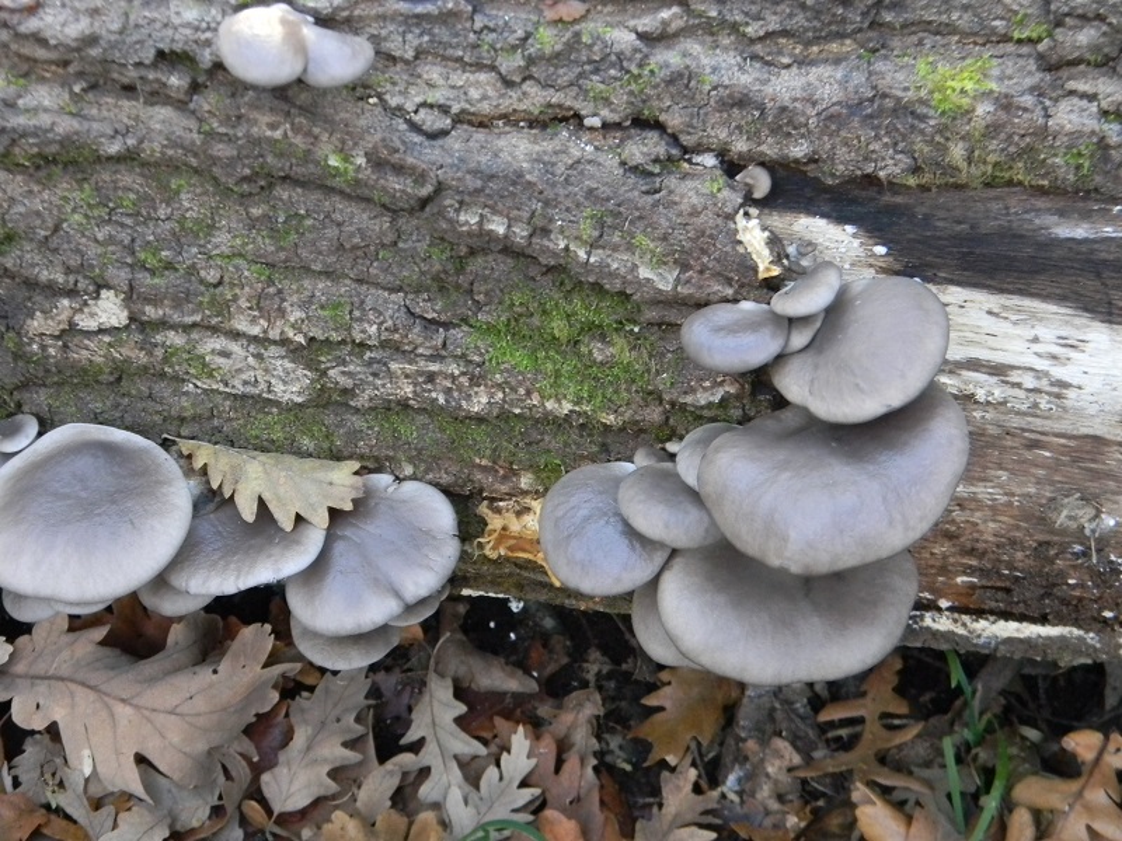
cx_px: 561
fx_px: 2690
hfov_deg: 23.6
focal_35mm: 83
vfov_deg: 17.8
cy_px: 420
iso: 400
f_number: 4.5
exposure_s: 1/21.1
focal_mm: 15.1
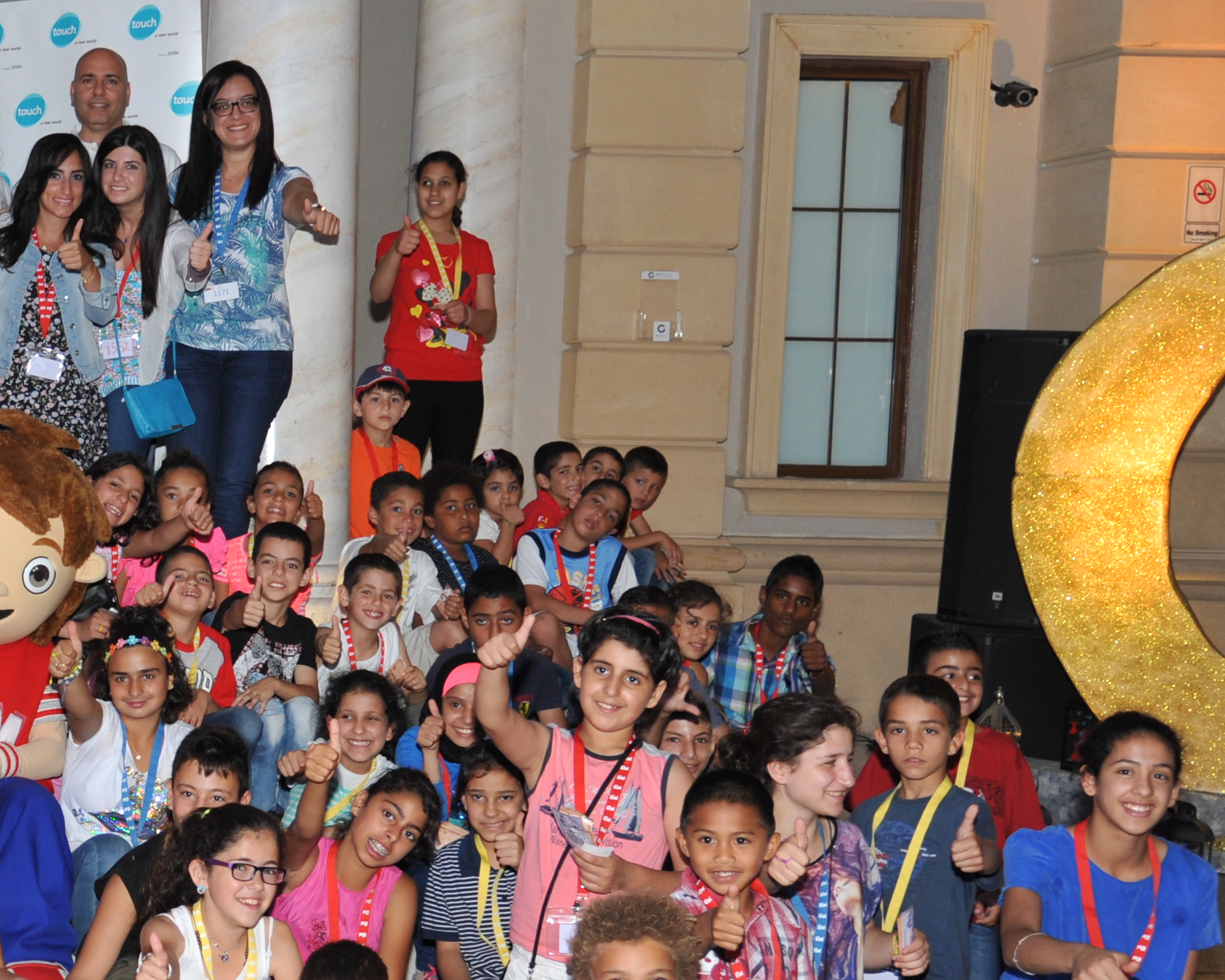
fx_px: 2357
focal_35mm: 65
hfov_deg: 26.8
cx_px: -120
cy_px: 615
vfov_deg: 23.4
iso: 800
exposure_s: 1/125
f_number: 4.5
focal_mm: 30
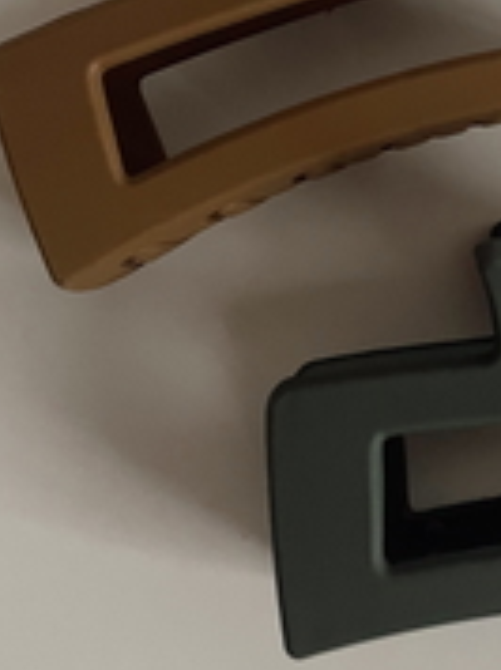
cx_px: 512
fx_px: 1509
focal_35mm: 78
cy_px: 126
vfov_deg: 24.6
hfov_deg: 18.3
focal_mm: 4.2
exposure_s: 1/60
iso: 500
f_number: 1.6
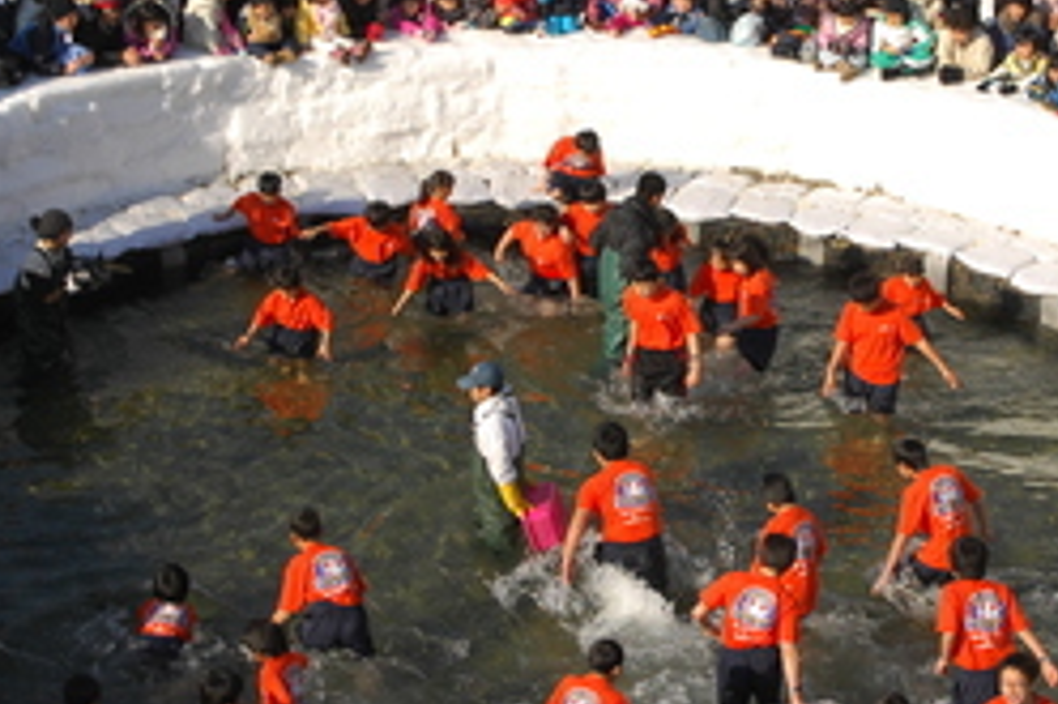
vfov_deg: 12.4
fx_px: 3231
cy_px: 307
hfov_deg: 18.6
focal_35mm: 110
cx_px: 646
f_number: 6.3
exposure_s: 1/350
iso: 100
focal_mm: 26
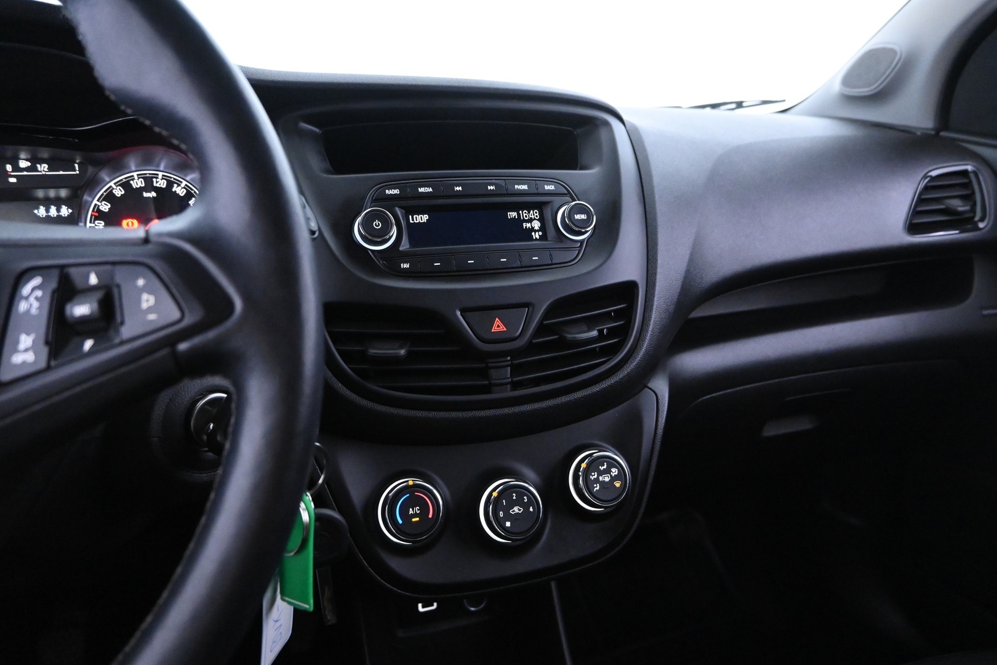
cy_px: 332
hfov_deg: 73.7
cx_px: 498
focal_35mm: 24
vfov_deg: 53.1
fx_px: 665
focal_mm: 16
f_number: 4
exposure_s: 1/40
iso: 6400
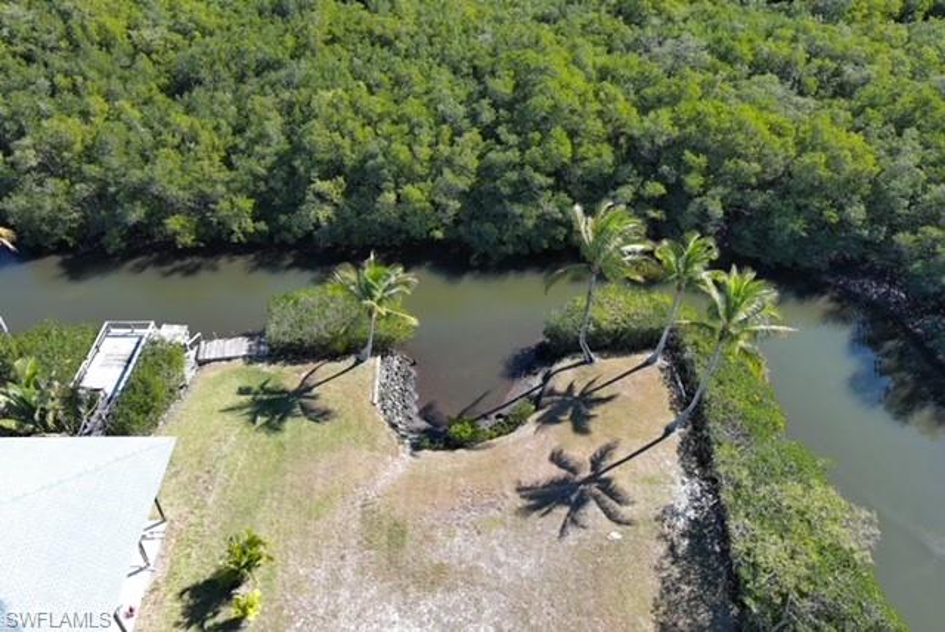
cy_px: 316
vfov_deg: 45.0
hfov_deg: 63.6
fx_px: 762
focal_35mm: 29
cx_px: 472
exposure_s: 1/52.3
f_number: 2.8
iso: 100
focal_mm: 10.57
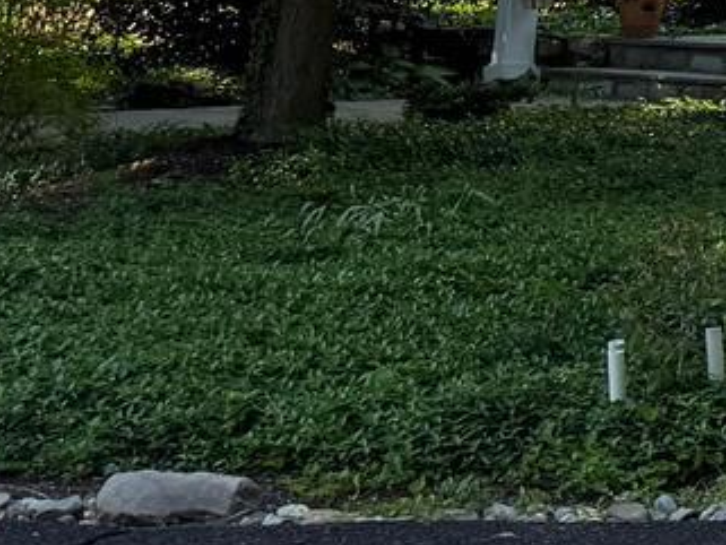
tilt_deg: +7.0
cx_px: 2142
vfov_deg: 9.3
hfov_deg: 9.9
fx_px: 3210
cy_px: -407
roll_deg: -1.9
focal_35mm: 153
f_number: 1.78
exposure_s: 1/2110
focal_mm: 6.76
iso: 80
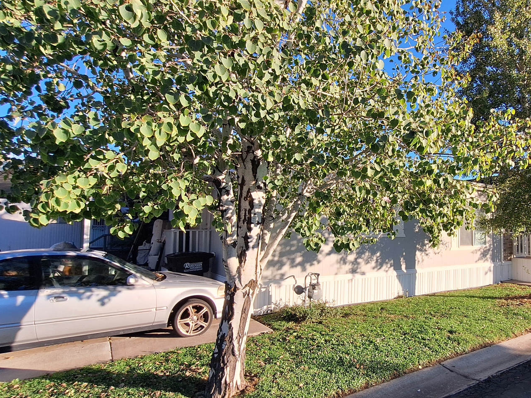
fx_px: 322
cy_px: 217
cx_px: 353
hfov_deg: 76.5
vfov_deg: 63.3
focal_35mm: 21
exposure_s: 1/870
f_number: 2.2
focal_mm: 1.74
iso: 40
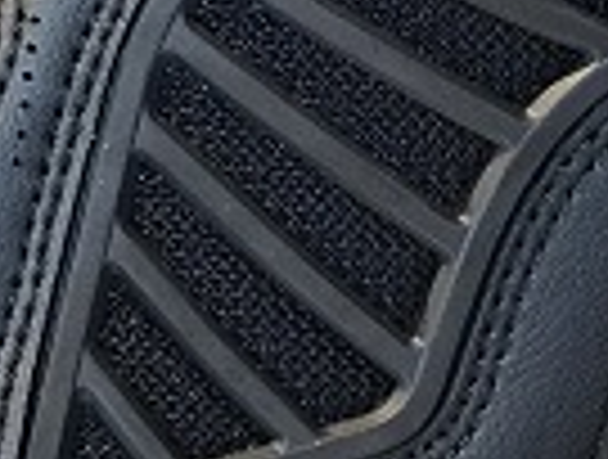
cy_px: -230
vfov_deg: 6.7
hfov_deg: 8.9
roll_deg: +2.6
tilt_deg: -9.5
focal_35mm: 221
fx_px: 3892
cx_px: 214
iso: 500
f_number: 2.8
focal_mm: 6.6
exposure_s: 1/60
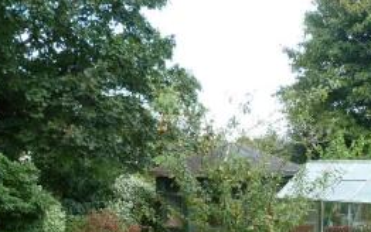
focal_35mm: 59
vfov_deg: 20.5
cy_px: 285
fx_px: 597
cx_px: 236
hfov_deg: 34.3
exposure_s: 1/125
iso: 80
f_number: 3.2
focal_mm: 4.5
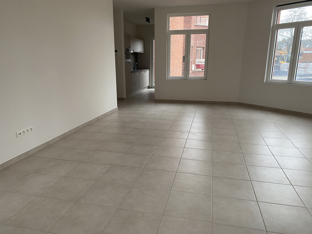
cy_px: 117
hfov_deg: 67.3
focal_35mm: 26
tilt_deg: -13.1
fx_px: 234
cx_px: 156
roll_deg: +0.5
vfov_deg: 53.1
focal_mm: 4.25
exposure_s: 1/82
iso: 125
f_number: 1.8
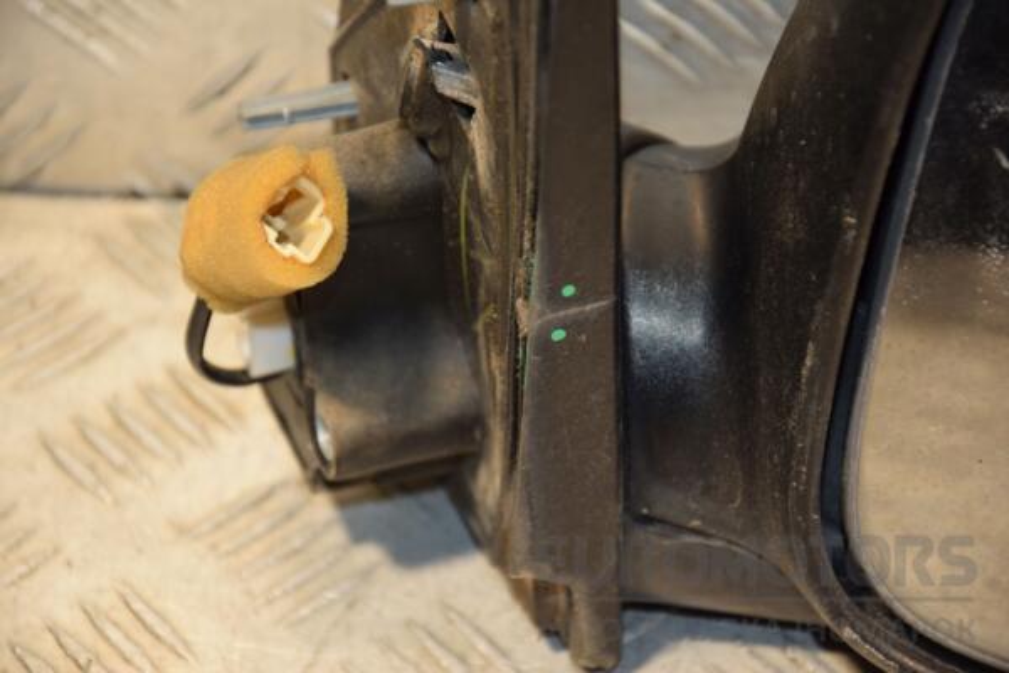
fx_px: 4414
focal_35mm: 158
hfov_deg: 13.0
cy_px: 336
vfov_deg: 8.7
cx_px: 504
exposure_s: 1/125
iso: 800
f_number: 5.6
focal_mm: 105
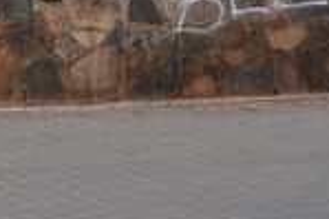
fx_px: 2649
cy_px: 138
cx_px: -362
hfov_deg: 6.8
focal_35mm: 290
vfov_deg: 4.7
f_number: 8
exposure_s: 1/250
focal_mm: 45
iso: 200
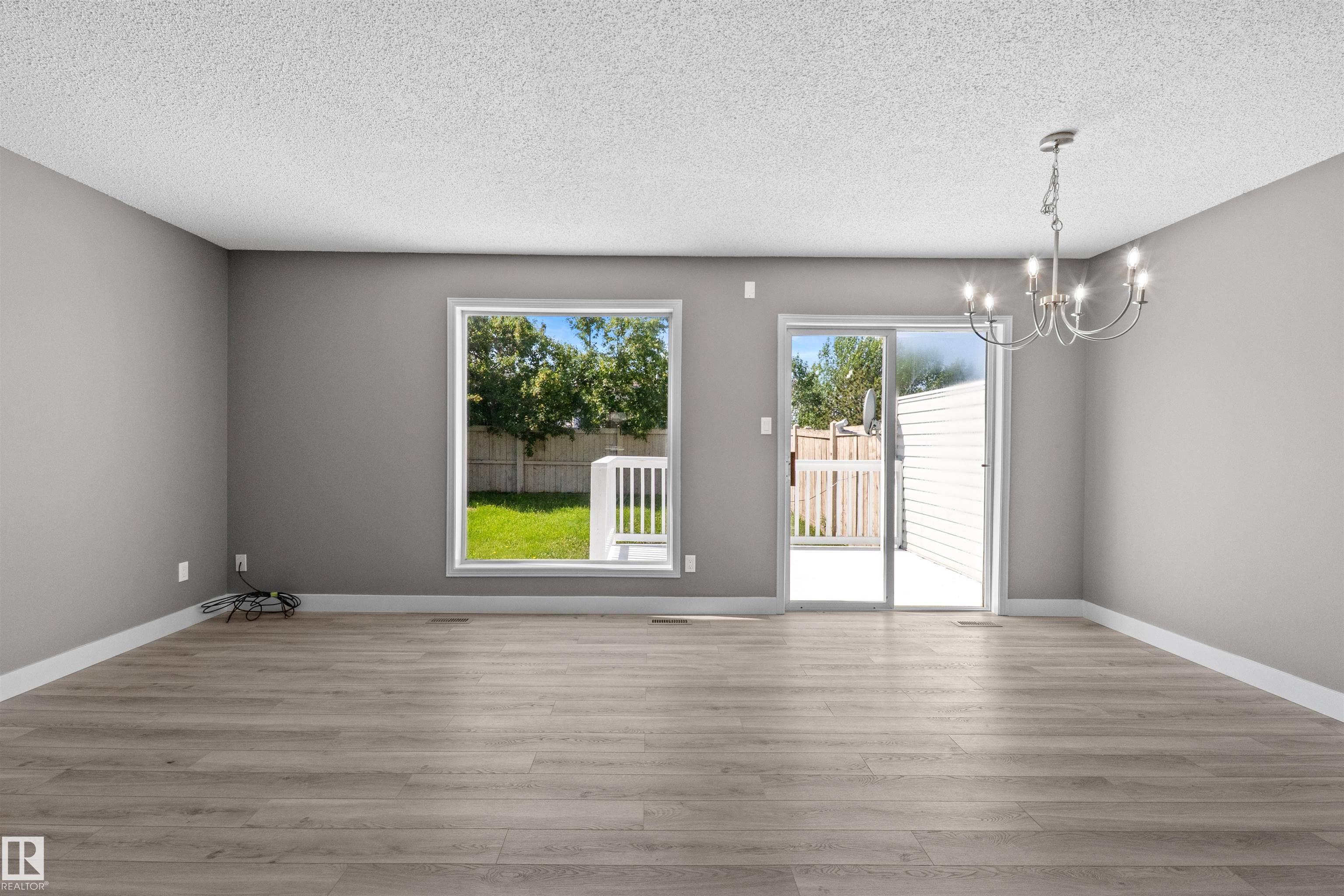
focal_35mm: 15
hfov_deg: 100.4
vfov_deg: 77.3
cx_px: 672
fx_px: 560
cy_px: 448
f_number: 11
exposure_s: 1/60
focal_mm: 10
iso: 400
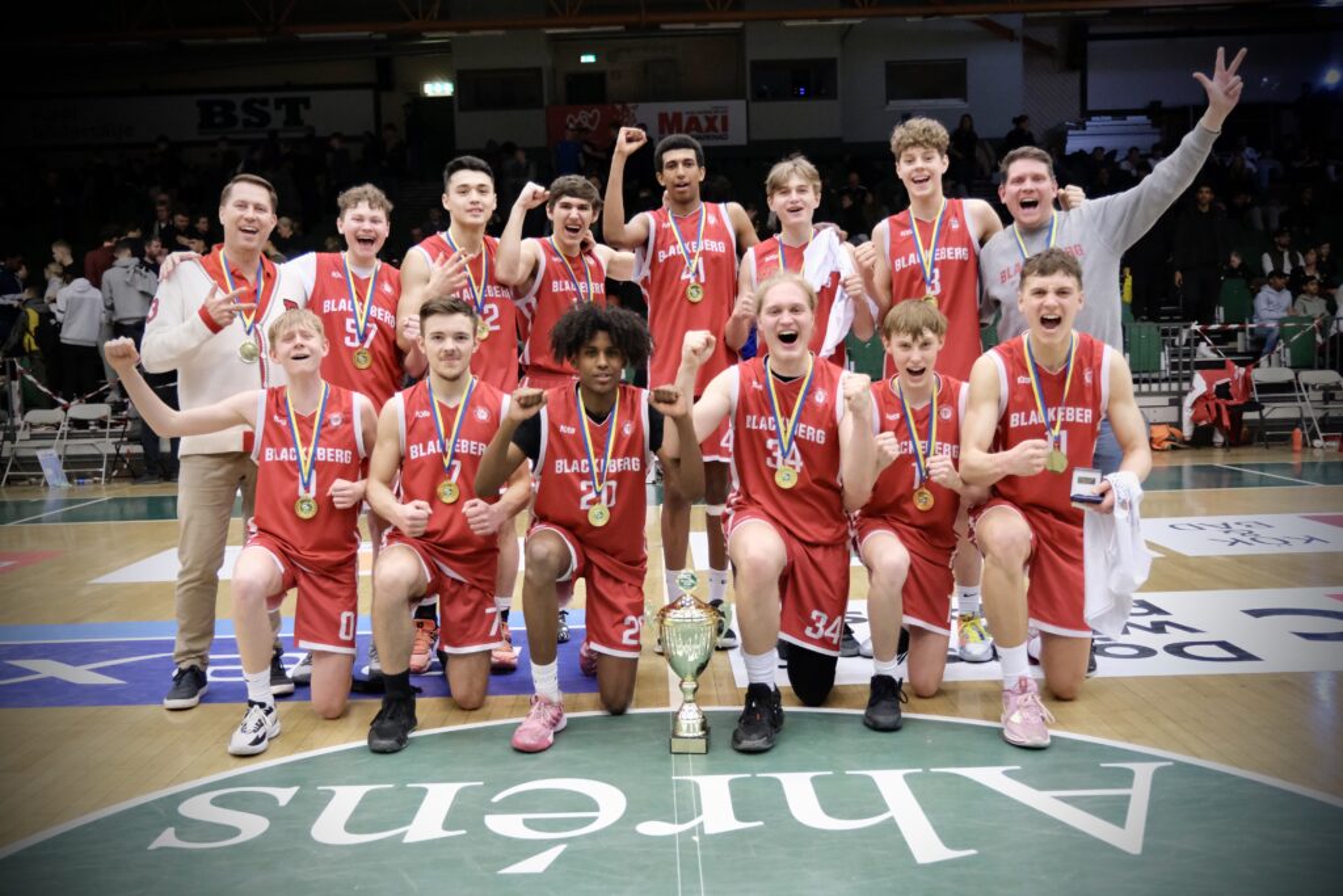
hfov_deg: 57.2
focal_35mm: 33
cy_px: 448
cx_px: 672
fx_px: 1231
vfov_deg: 40.0
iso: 5000
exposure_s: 1/500
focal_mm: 22
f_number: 2.8
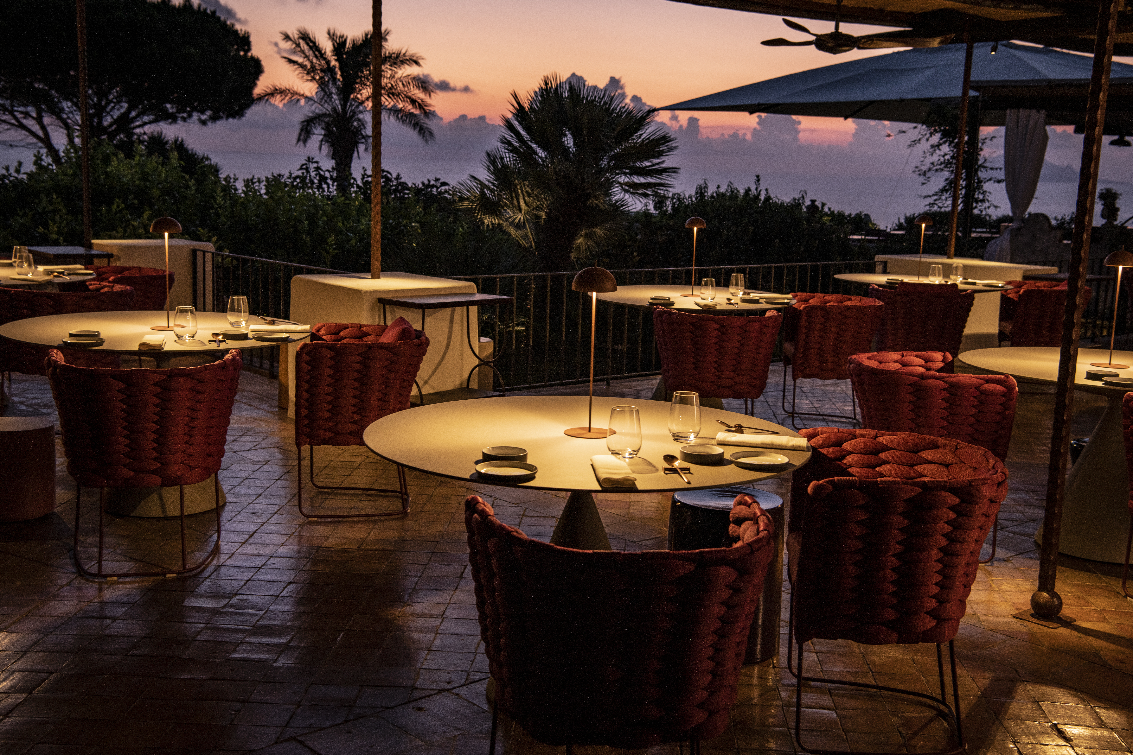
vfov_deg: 30.5
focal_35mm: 44
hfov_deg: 44.5
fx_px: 1385
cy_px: 378
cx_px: 566
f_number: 6.3
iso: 200
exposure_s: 1/10
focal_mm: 44
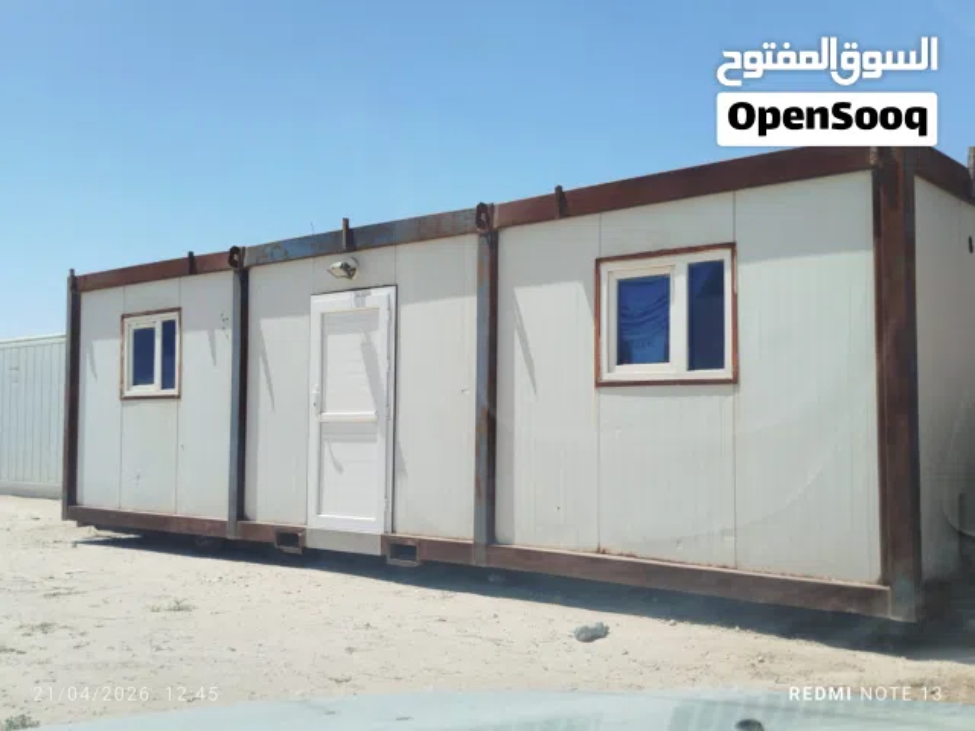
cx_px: 488
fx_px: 1014
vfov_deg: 39.7
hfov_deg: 51.4
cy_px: 366
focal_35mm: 36
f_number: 1.7
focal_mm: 5.31
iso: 50
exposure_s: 1/724
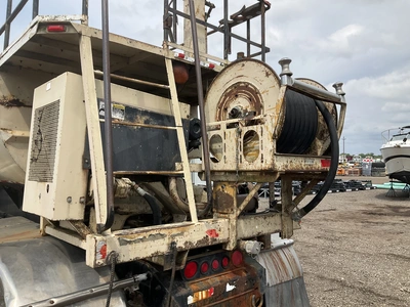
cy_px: 154
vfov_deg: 48.2
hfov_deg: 61.7
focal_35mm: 29
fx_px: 343
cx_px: 205
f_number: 1.8
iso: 25
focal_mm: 3
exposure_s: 1/1730
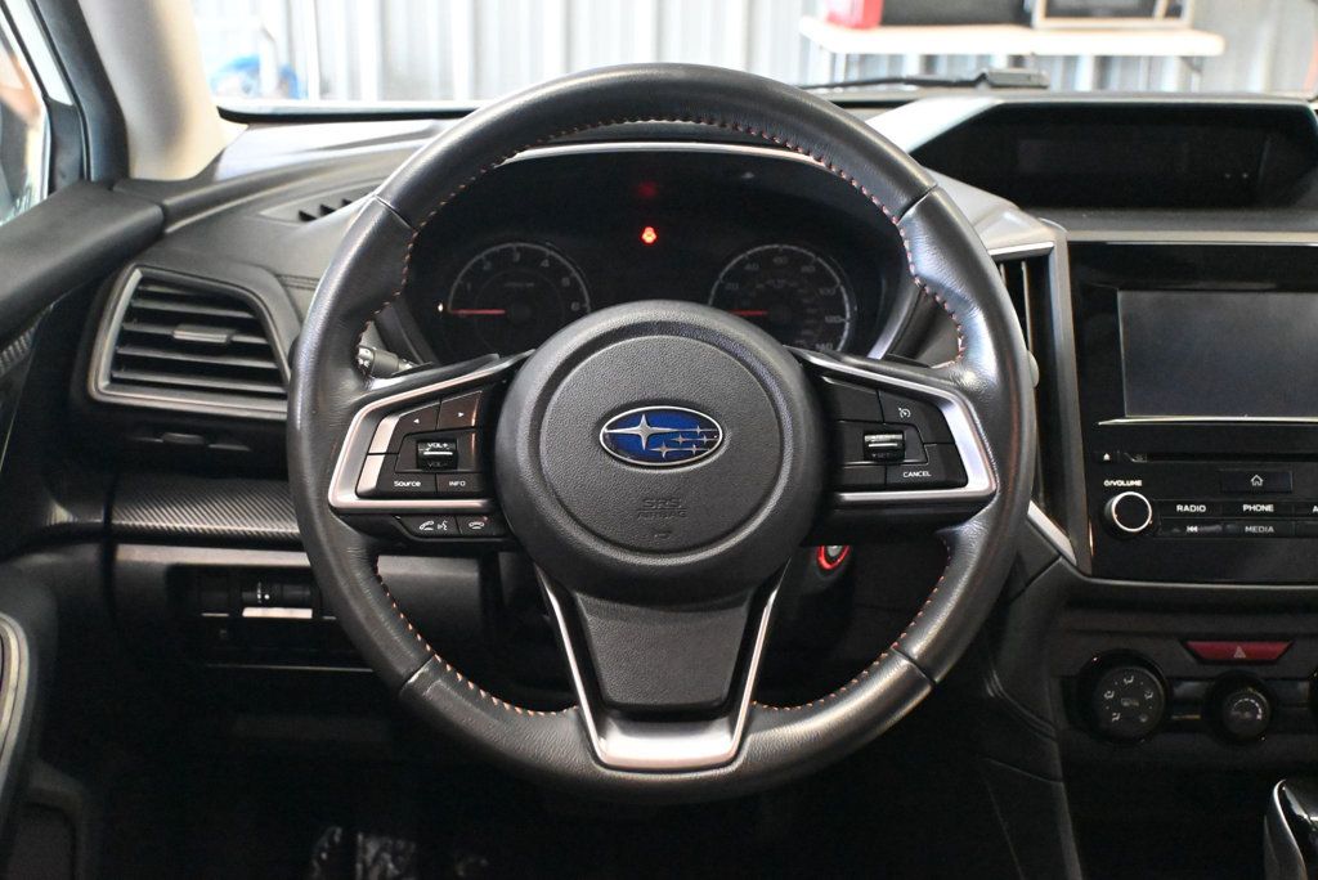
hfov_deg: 47.1
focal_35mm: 41
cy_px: 440
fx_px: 1511
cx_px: 659
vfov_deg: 32.5
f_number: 4.5
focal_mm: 27.5
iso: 12800
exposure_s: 1/50
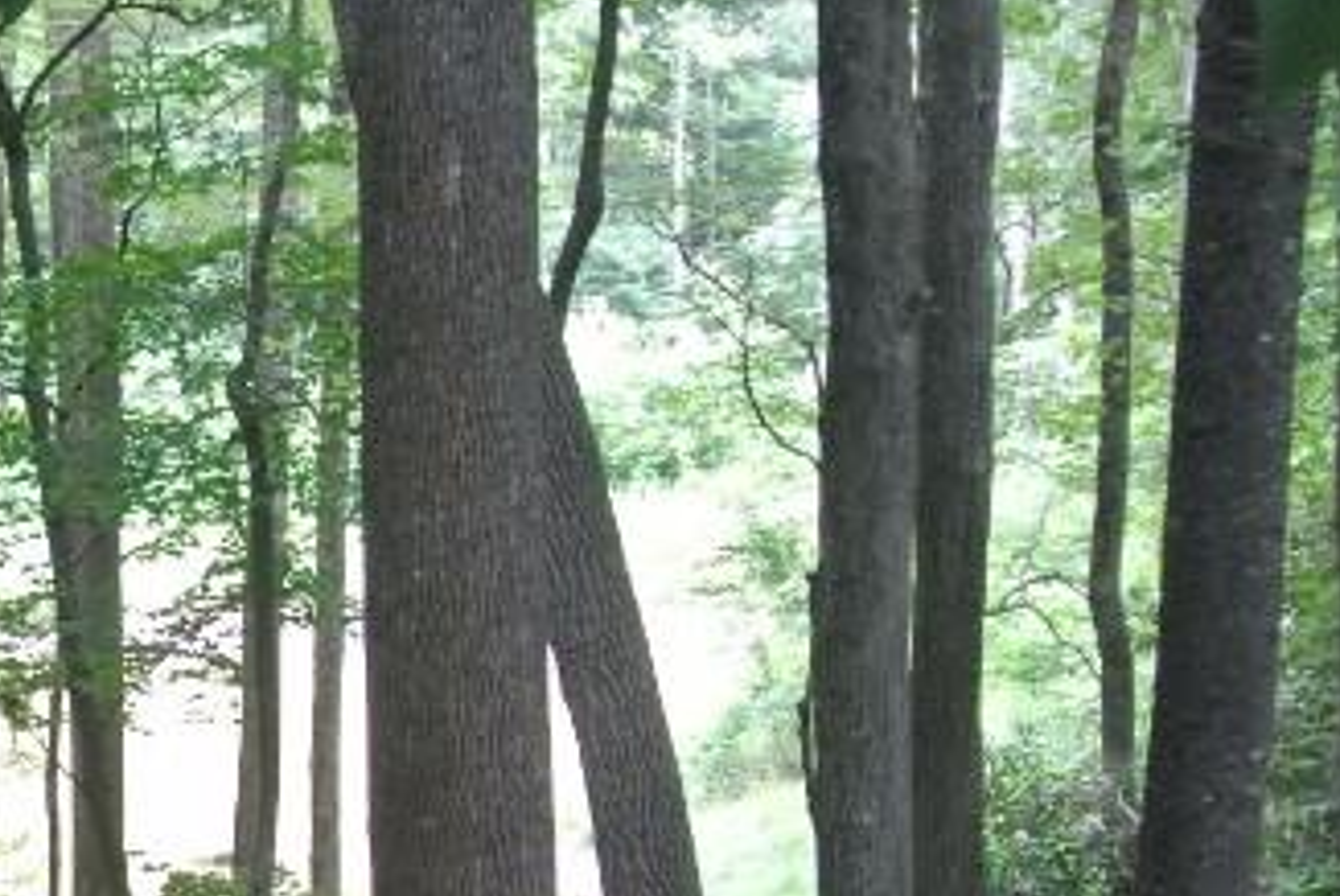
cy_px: 1058
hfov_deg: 14.6
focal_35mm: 132
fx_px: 4918
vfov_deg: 10.3
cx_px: -608
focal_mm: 15.7
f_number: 4.2
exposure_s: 1/80
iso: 400
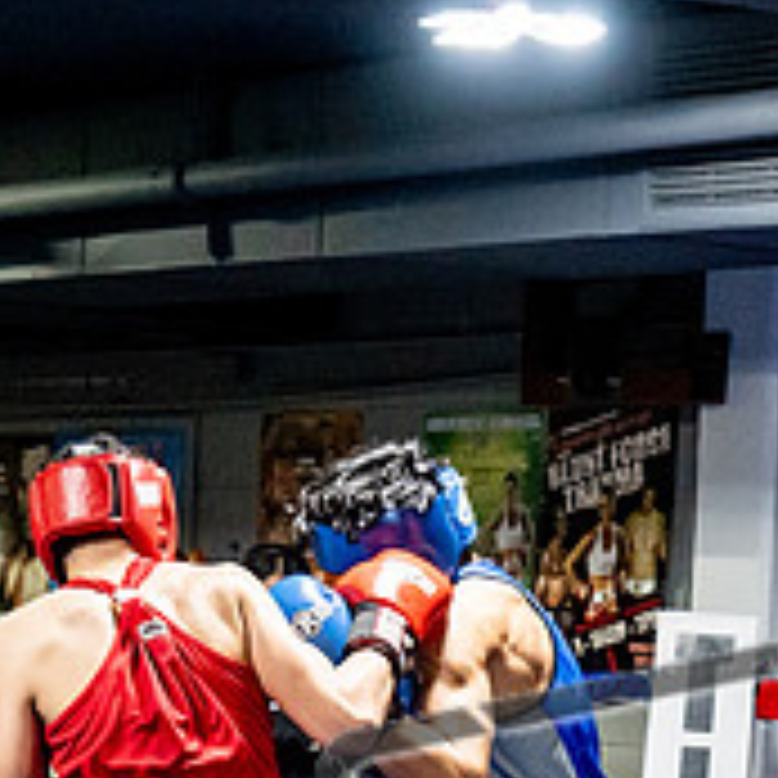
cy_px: 807
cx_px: 328
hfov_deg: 11.8
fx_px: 3763
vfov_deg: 11.7
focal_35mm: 148
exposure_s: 1/800
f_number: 2.8
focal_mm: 35
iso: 5000
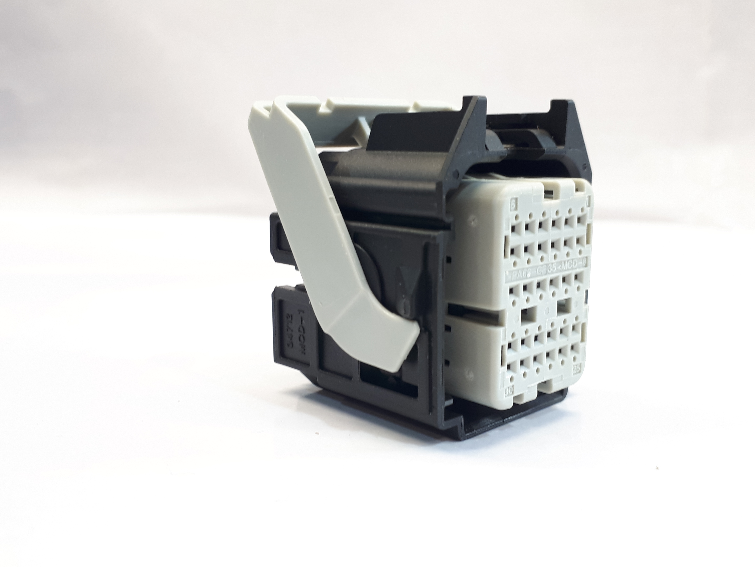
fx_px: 589
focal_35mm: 27
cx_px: 378
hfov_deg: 65.3
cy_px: 284
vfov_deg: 51.4
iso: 50
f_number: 1.9
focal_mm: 3.6
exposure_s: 1/33
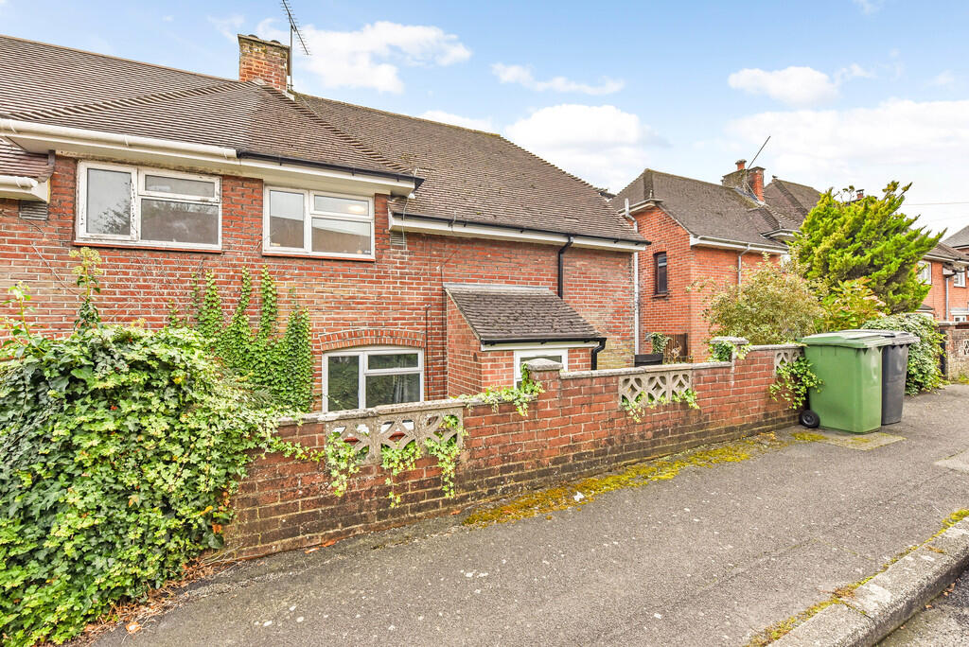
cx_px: 484
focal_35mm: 15
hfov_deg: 100.4
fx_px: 404
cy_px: 324
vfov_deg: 77.4
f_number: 8
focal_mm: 15
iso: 400
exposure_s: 1/200
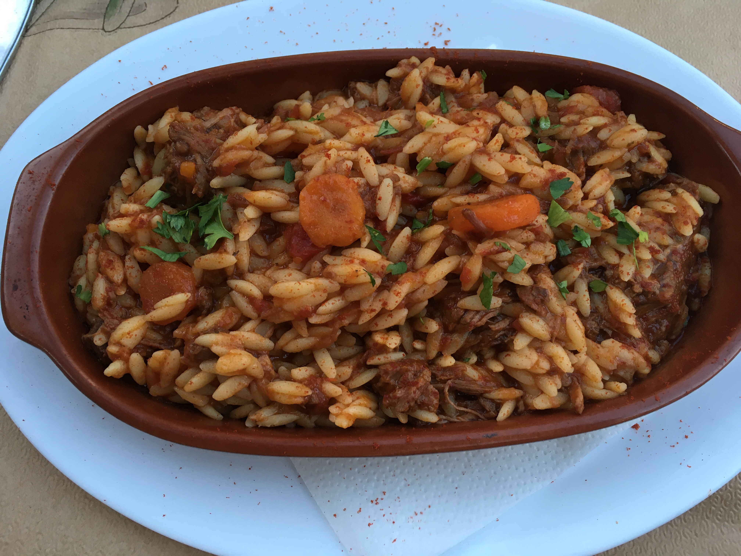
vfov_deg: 48.2
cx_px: 370
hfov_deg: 61.7
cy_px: 278
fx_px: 621
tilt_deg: -71.0
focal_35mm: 29
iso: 64
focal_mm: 4.15
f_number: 2.2
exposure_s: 1/33
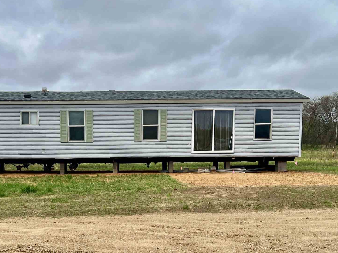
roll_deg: +0.6
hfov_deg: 34.4
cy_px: 209
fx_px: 537
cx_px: 98
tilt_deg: -7.2
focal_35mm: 55
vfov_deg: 26.0
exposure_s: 1/2994
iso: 50
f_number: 1.5
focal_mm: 5.7
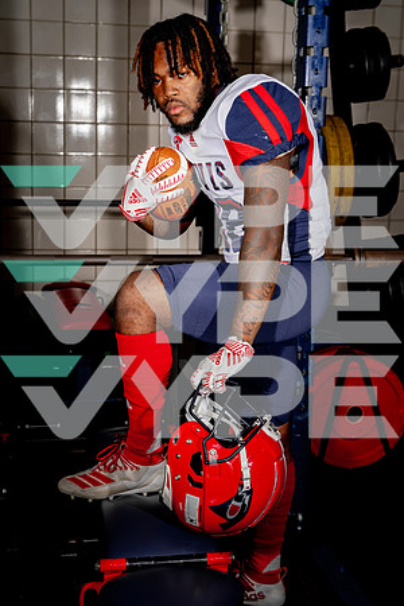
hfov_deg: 24.6
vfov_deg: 36.2
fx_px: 926
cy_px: 303
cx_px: 202
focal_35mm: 55
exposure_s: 1/125
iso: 100
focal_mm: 55
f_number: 6.3
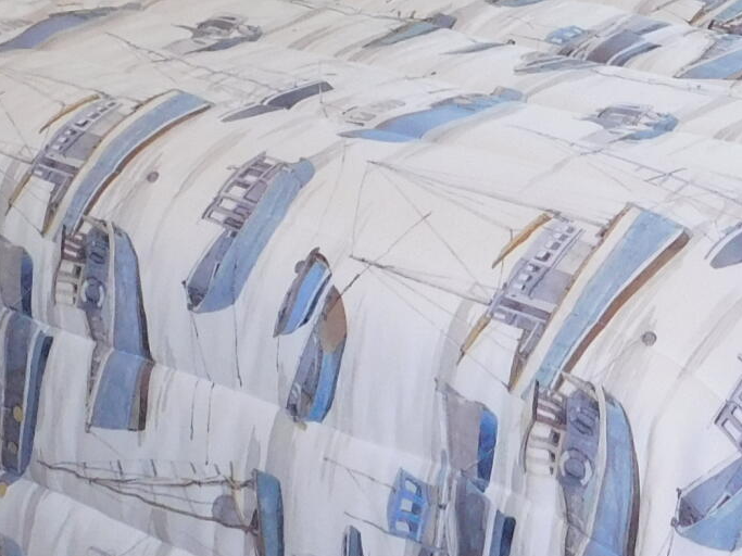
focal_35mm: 101
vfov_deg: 13.5
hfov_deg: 19.2
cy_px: -352
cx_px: 618
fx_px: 2165
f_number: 3
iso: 200
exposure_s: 1/30
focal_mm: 4
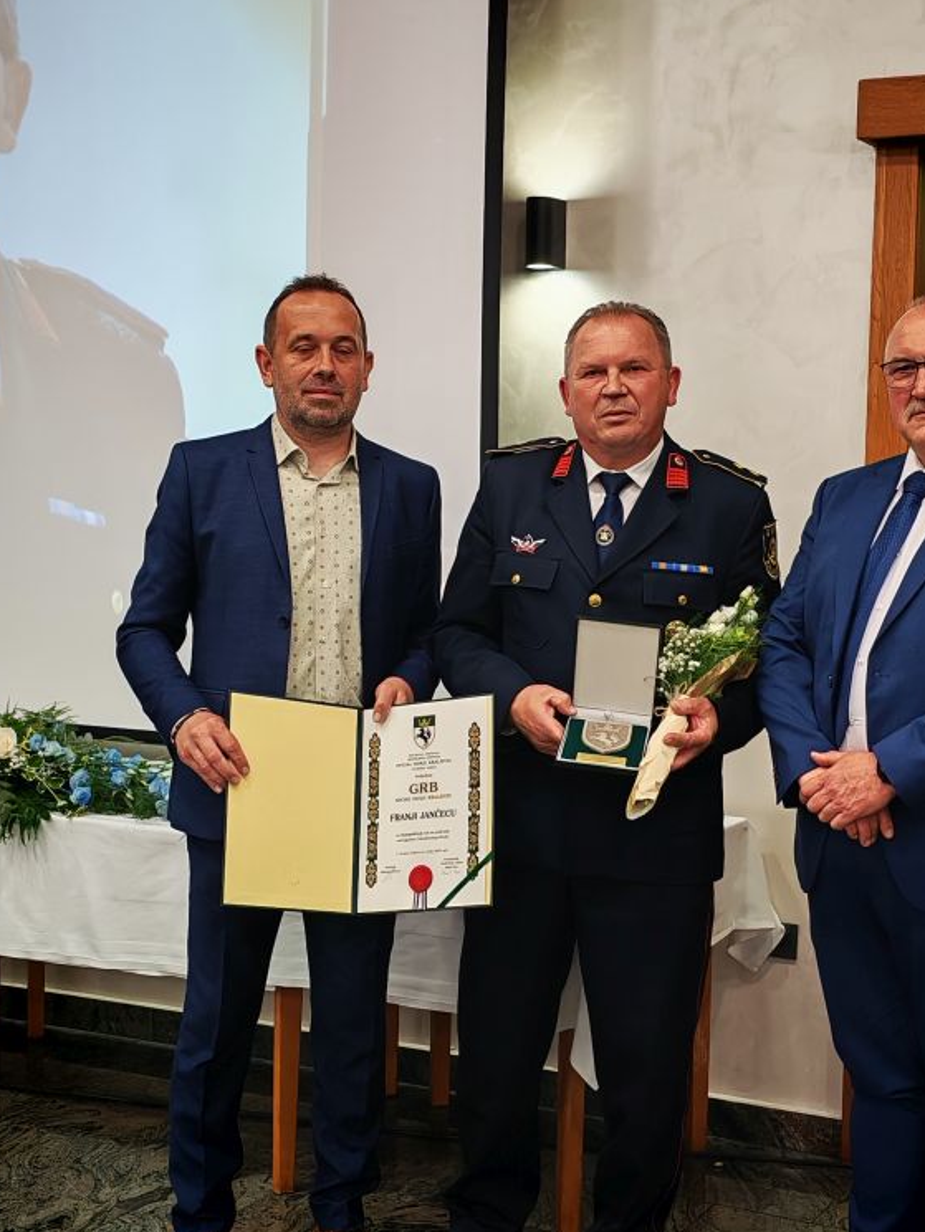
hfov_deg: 25.2
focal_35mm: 58
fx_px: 2066
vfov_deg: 33.2
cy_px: 714
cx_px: 578
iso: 500
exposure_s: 1/100
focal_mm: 6.12
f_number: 1.9
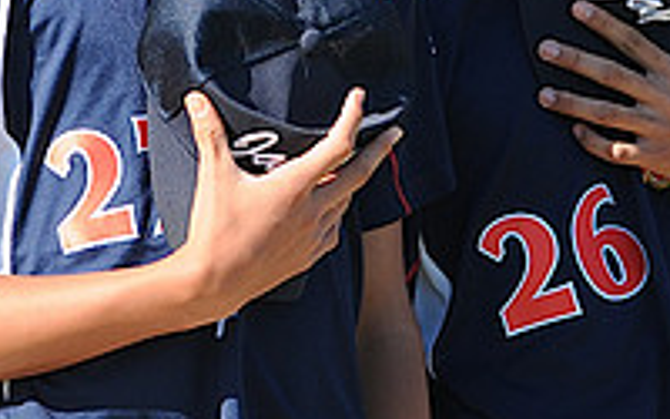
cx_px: 298
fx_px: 24304
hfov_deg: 1.6
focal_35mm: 1331
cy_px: -210
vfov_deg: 1.0
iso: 200
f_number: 4
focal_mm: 300
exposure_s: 1/640
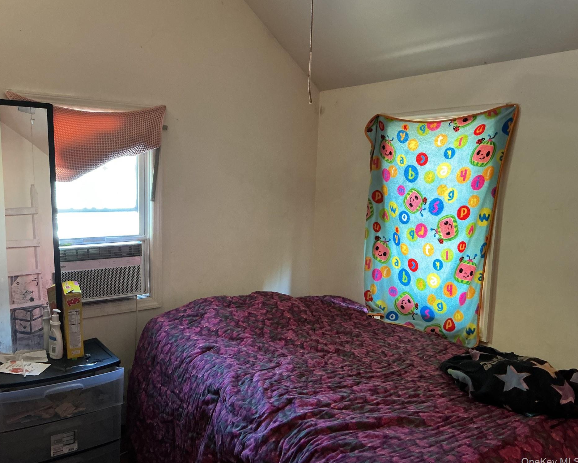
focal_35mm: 31
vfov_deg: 47.1
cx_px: 268
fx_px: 530
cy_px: 232
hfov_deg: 57.1
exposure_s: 1/40
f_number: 1.8
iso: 200
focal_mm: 3
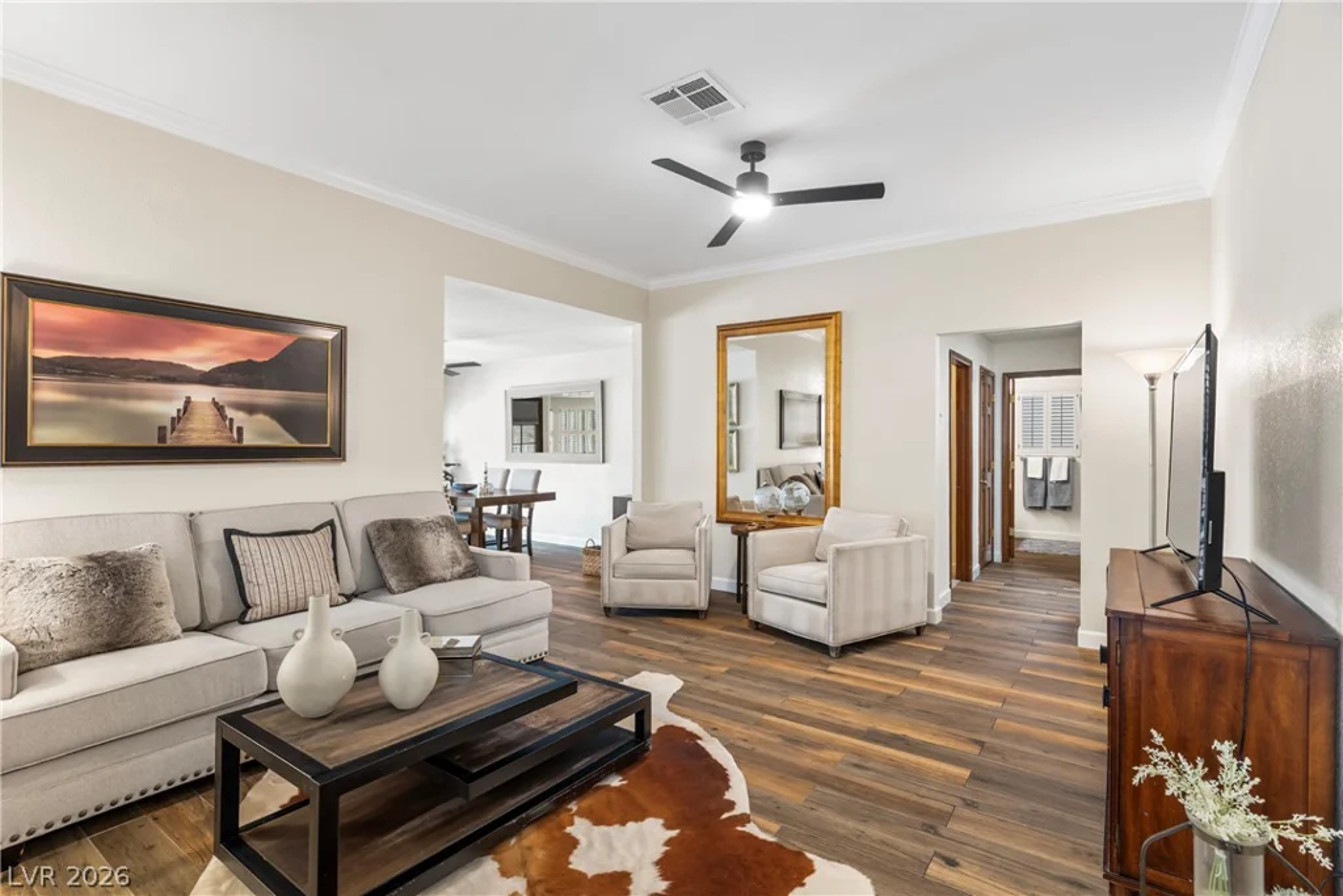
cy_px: 448
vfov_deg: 70.5
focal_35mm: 17
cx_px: 672
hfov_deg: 93.3
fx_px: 634
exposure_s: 2.5
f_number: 8
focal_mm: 17
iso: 400
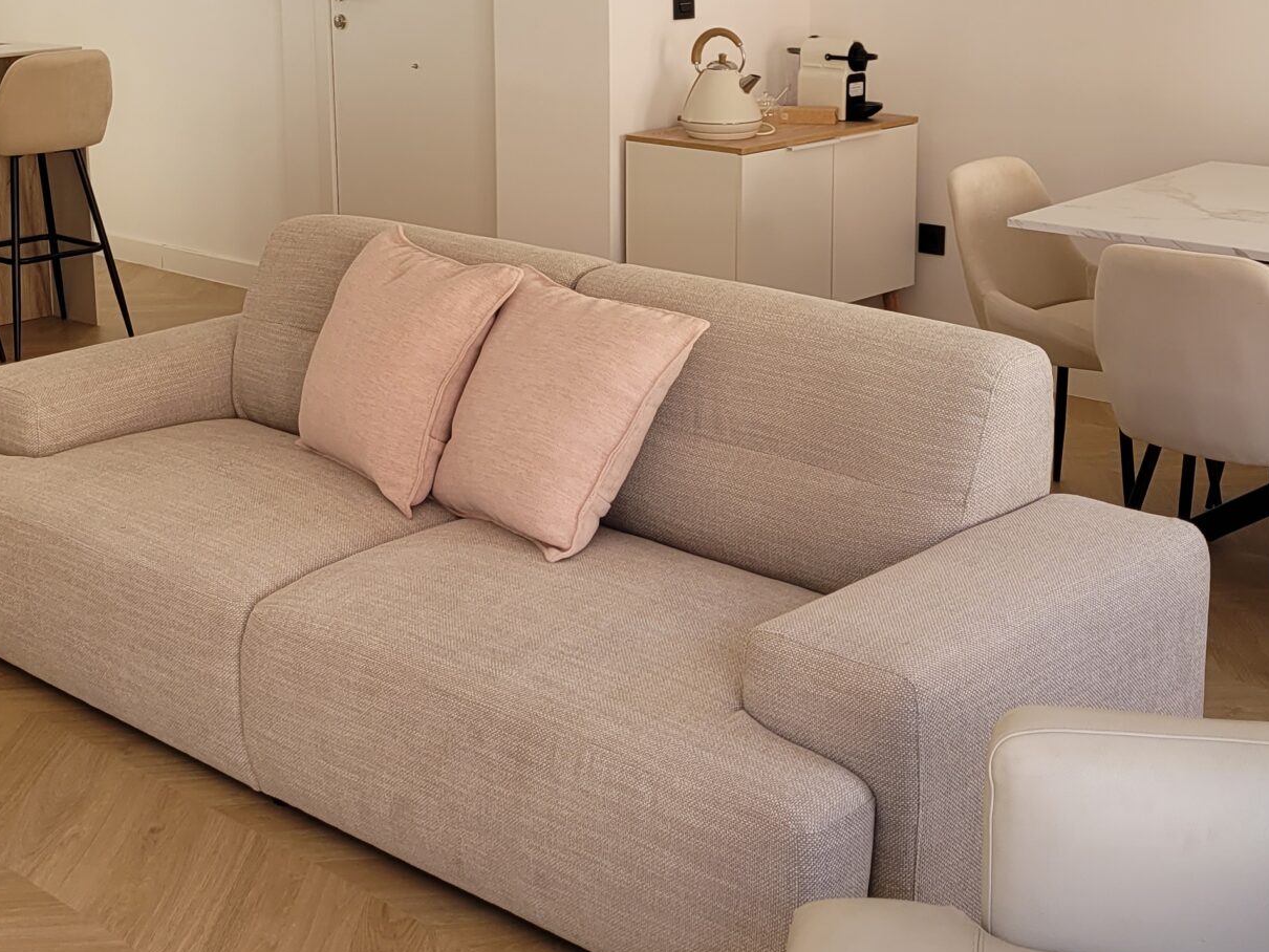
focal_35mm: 55
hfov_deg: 34.9
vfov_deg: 26.2
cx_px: 543
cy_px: 243
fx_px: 2017
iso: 40
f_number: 1.8
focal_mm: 5.4
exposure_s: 1/116
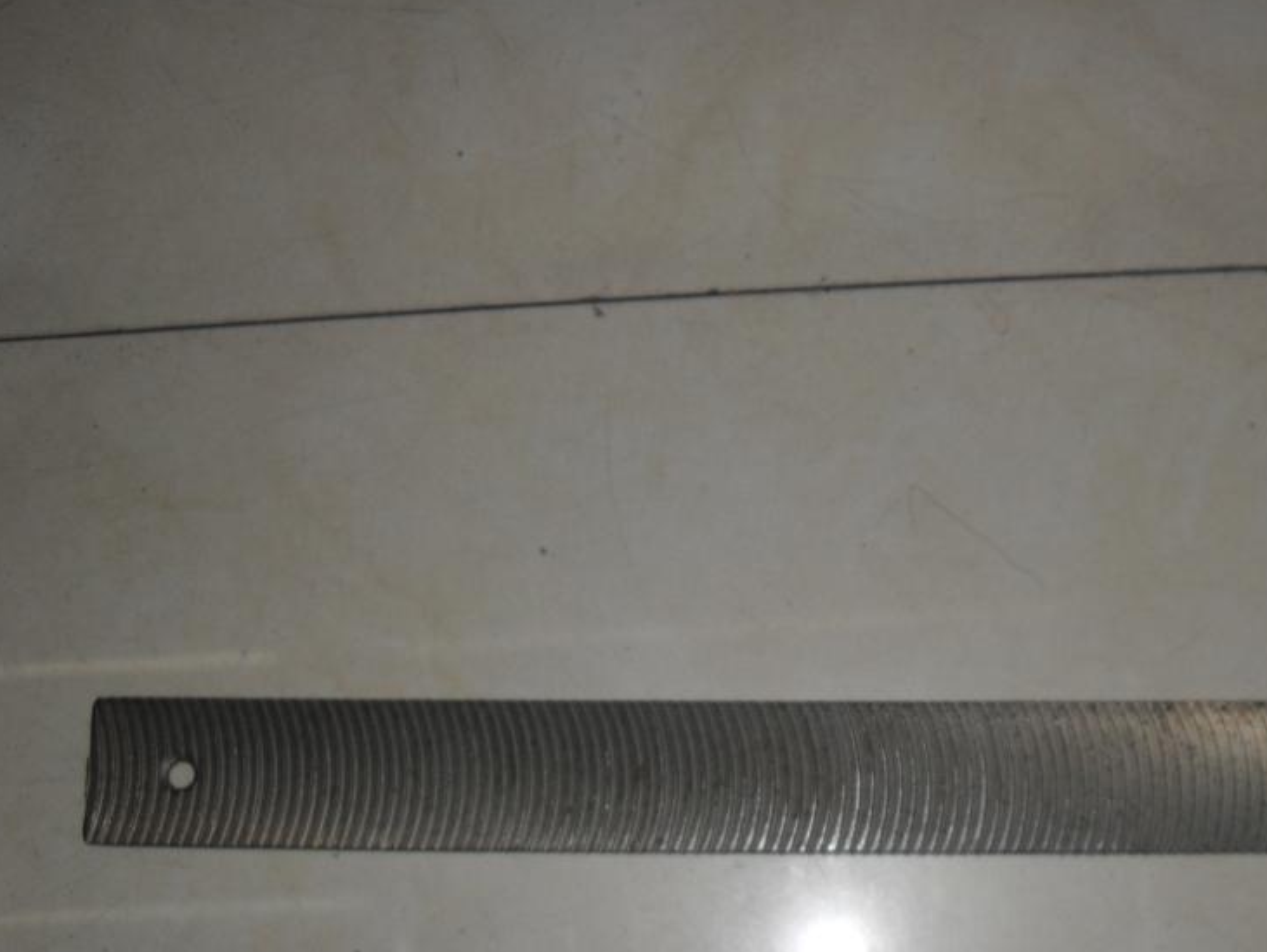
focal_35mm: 49
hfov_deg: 38.3
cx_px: 877
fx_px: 1794
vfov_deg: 29.6
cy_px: 591
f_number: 8.9
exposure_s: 1/45
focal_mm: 6.2
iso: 100
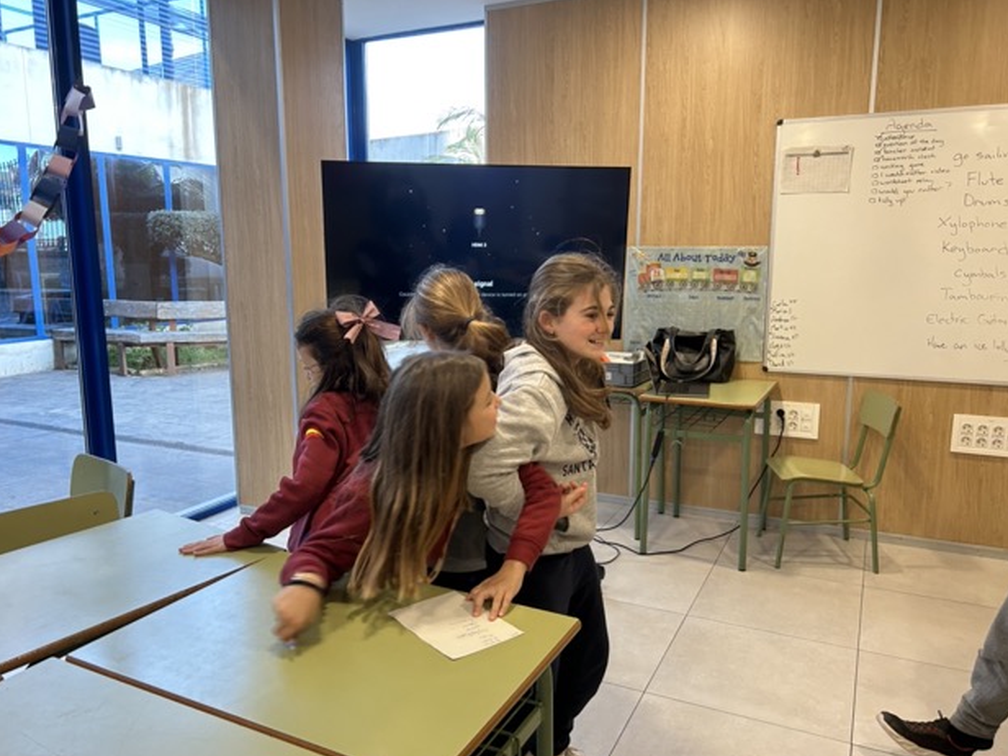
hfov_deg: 65.3
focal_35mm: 27
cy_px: 388
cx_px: 493
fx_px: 786
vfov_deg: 51.3
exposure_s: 1/100
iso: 125
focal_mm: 5.7
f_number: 1.5
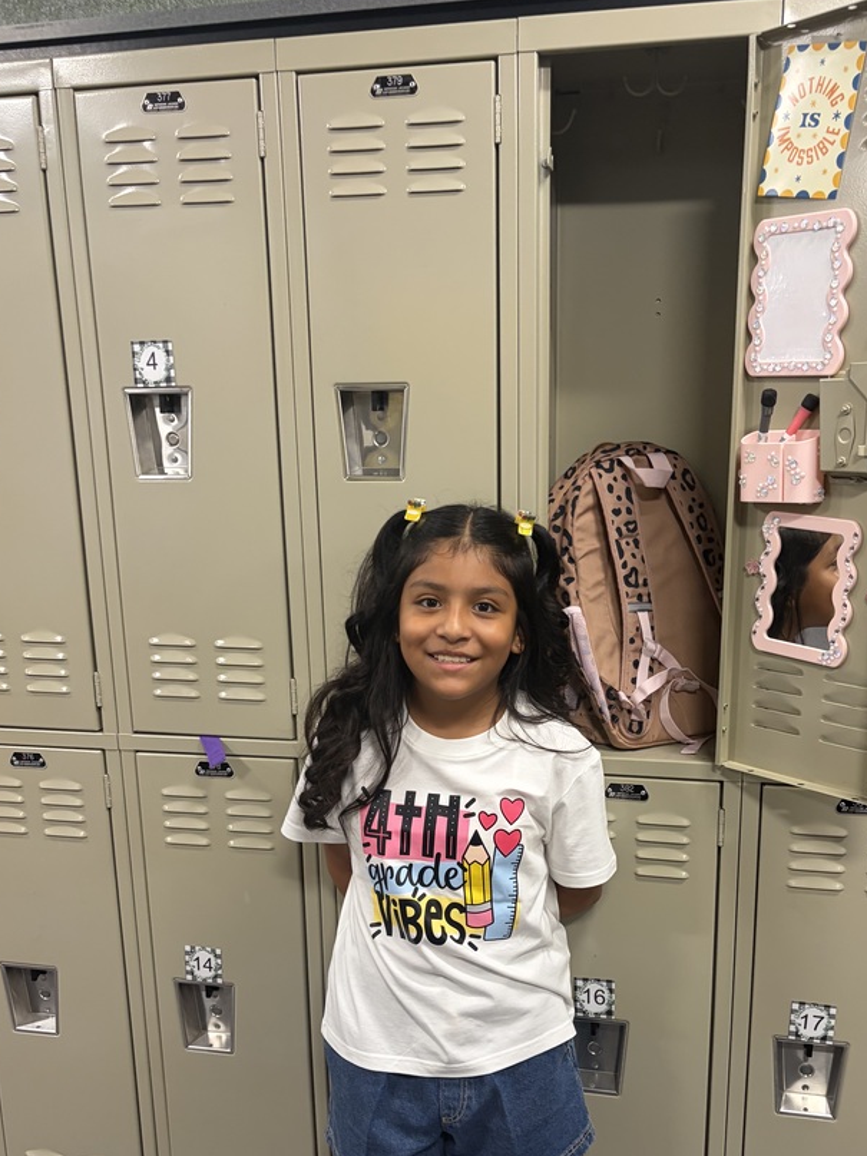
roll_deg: -0.1
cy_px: 723
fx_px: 1102
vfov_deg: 54.7
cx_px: 506
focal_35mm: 33
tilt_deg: -14.5
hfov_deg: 42.8
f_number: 1.6
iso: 125
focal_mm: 5.96
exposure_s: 1/50
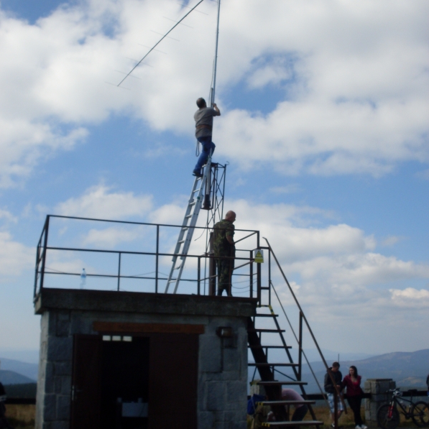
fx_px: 631
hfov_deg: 37.6
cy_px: 230
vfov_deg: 37.5
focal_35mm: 45
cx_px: 215
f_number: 8.4
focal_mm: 6.3
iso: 80
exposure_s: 1/250
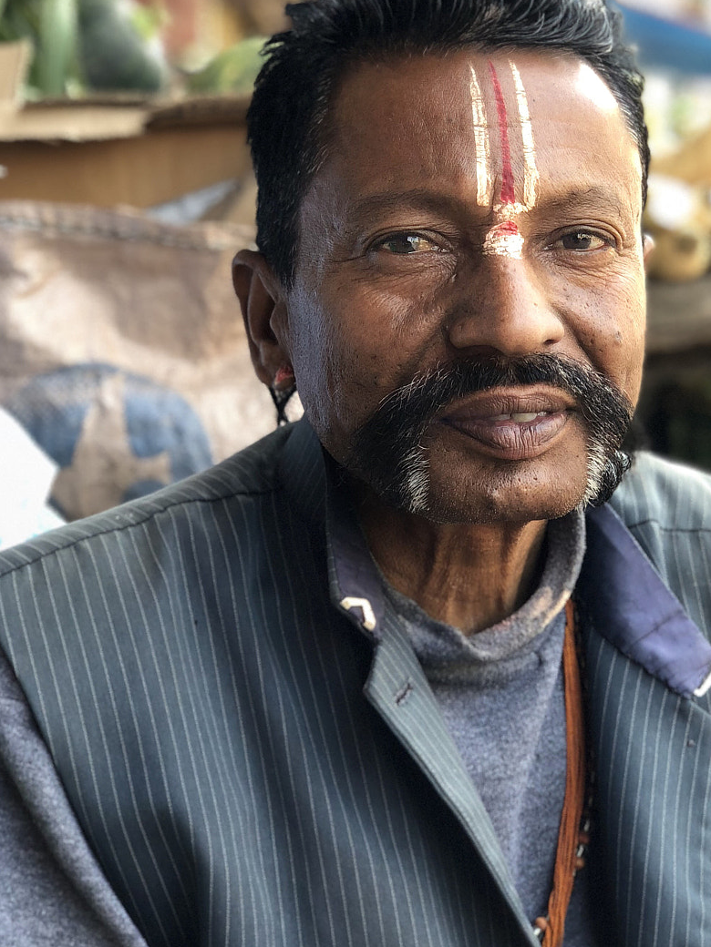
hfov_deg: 18.4
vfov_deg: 24.4
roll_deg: +1.6
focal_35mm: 80
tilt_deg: -3.8
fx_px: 2191
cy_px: 418
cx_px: 494
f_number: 2.4
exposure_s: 1/60
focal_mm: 6
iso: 40
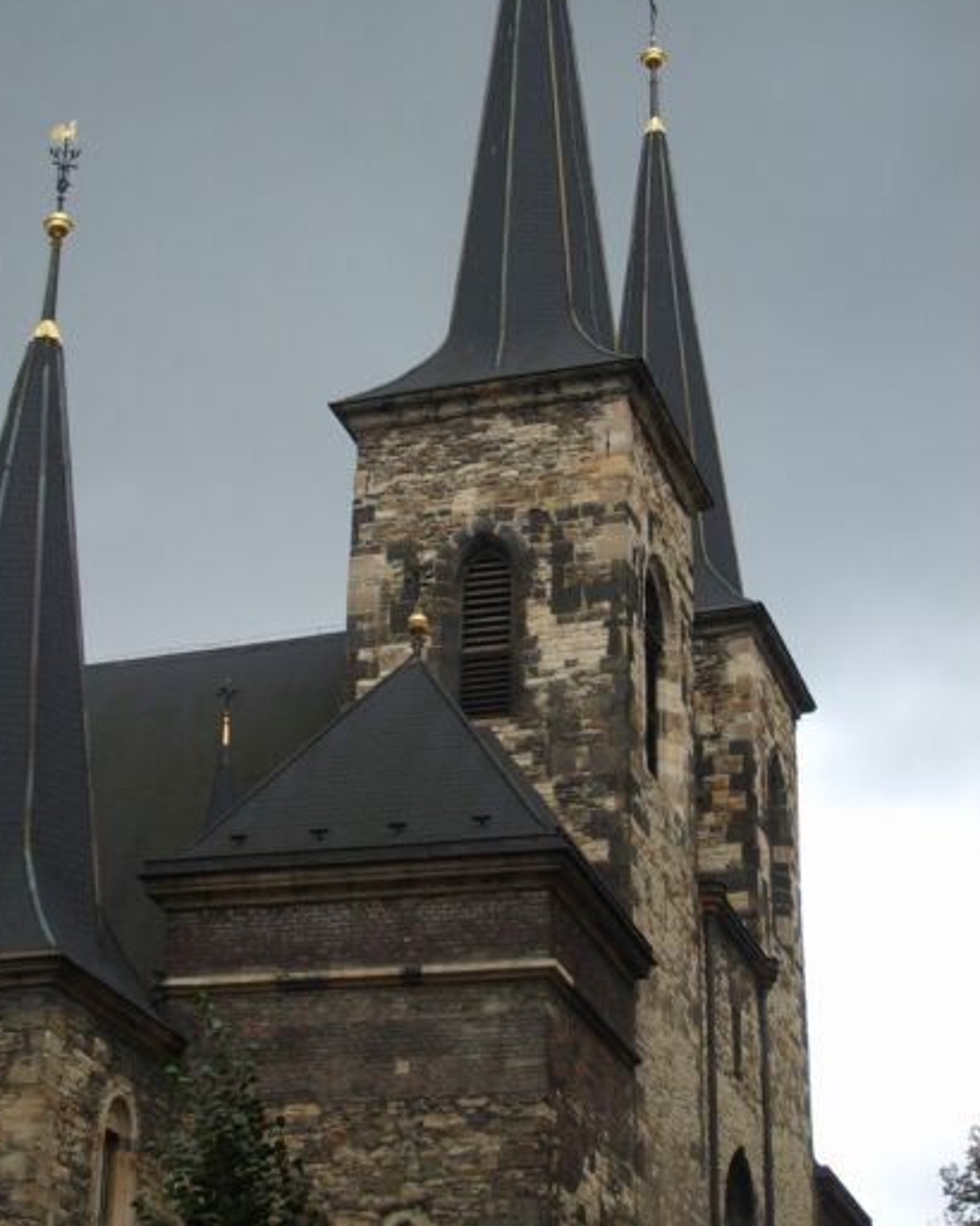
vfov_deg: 28.3
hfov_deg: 22.8
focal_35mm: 67
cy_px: 546
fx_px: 2431
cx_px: 380
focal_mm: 8.7
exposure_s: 1/250
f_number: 3.3
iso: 50
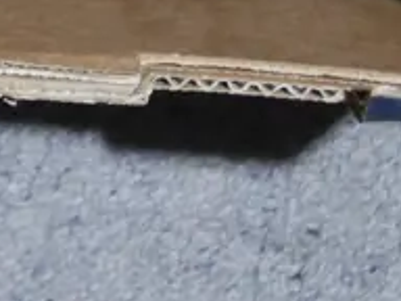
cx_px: -267
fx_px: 2722
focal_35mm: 235
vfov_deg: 6.0
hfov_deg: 8.2
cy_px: -445
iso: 1000
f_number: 4.7
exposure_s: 1/60
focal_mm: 22
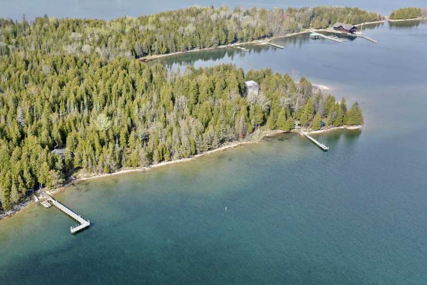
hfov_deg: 48.2
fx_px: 474
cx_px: 173
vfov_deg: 33.2
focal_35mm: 40
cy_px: 104
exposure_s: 1/800
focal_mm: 10.26
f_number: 2.8
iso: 100
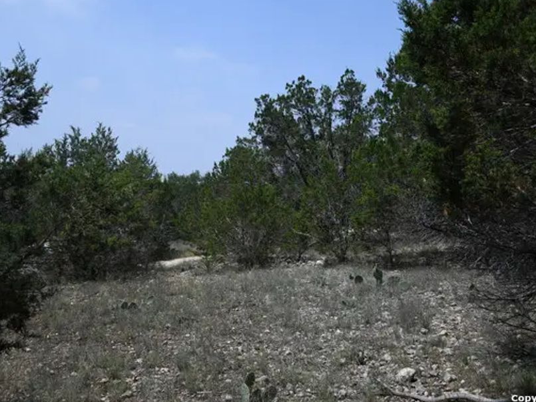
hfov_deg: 55.3
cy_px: 190
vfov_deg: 42.9
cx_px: 255
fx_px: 511
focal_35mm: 33
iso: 200
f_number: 3.5
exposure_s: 1/4000
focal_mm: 18
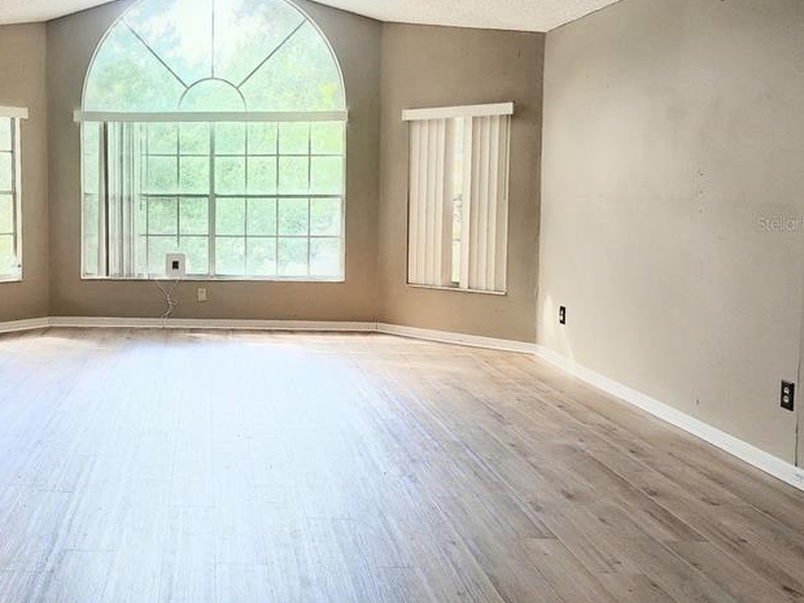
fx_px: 883
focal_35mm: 38
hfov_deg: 46.6
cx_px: 171
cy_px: 223
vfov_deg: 37.5
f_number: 1.8
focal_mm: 6.4
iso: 64
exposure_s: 1/120
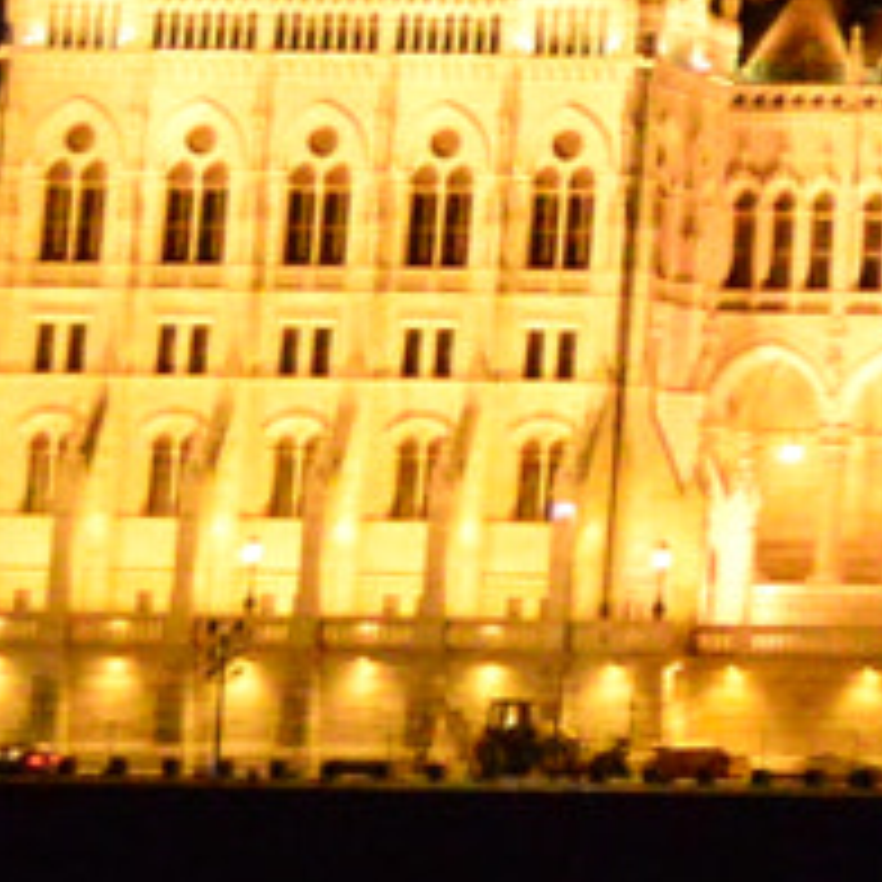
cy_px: -207
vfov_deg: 7.6
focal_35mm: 229
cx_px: 3290
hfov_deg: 6.5
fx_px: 6601
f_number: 5
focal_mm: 22
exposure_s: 1/40
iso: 6400
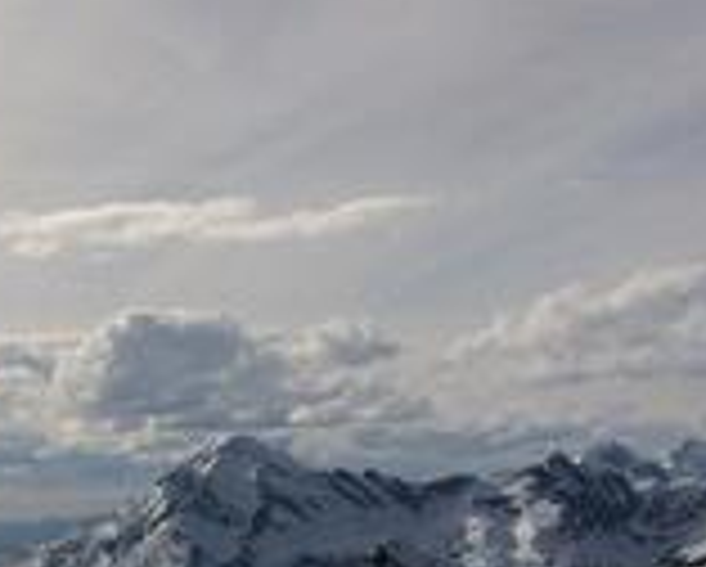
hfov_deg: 16.7
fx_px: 2259
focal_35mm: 108
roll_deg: +3.4
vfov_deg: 14.0
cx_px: -229
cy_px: 616
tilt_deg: -3.1
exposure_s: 1/10309
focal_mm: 4.15
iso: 40
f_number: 2.2
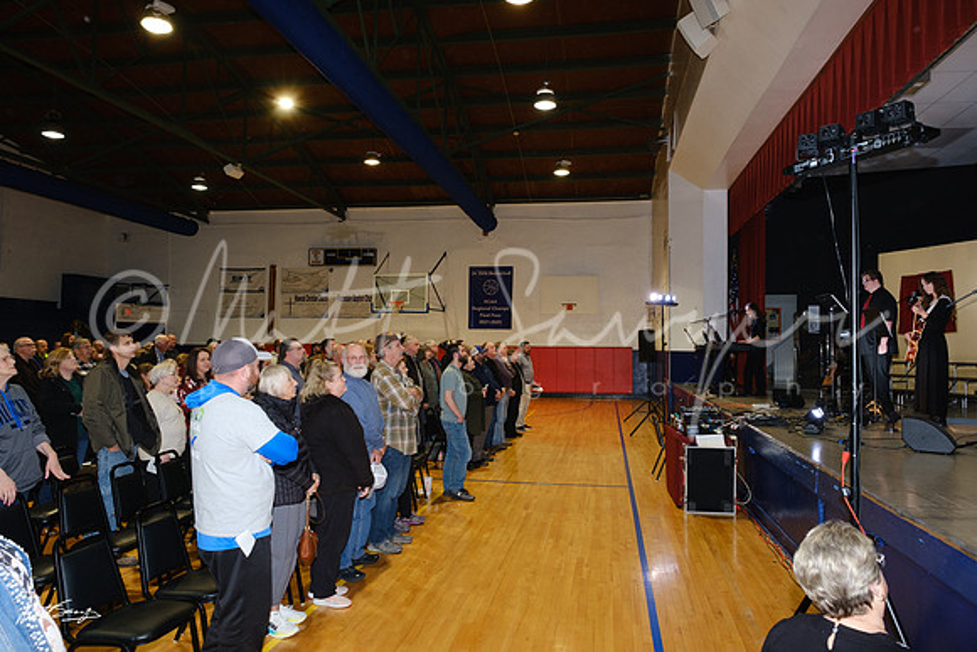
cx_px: 488
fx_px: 651
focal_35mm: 24
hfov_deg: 73.7
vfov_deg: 53.2
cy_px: 326
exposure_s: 1/125
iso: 1600
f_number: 5.6
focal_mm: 16
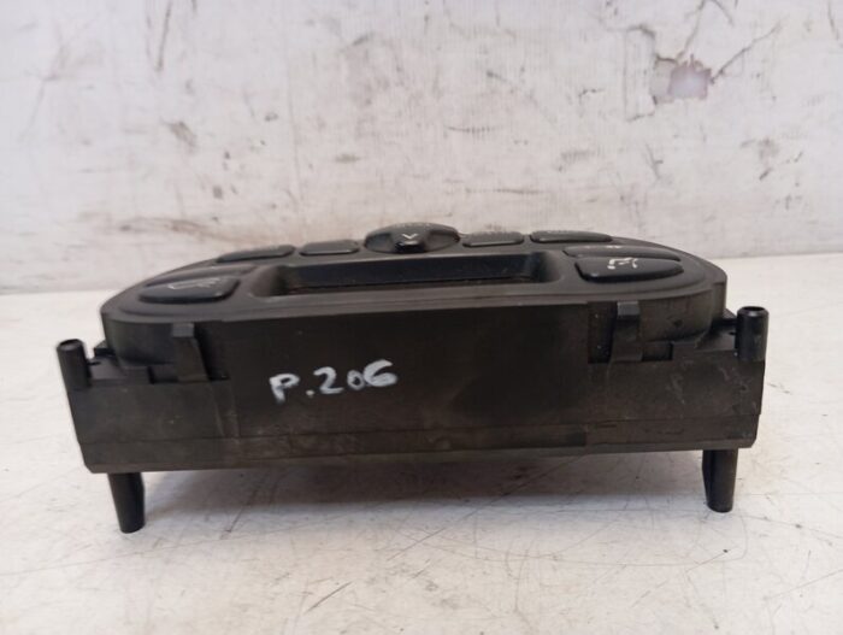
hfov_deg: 63.4
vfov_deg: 49.9
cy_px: 318
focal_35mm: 28
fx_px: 683
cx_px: 422
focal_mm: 4.22
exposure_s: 1/33.3
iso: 321
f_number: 1.8
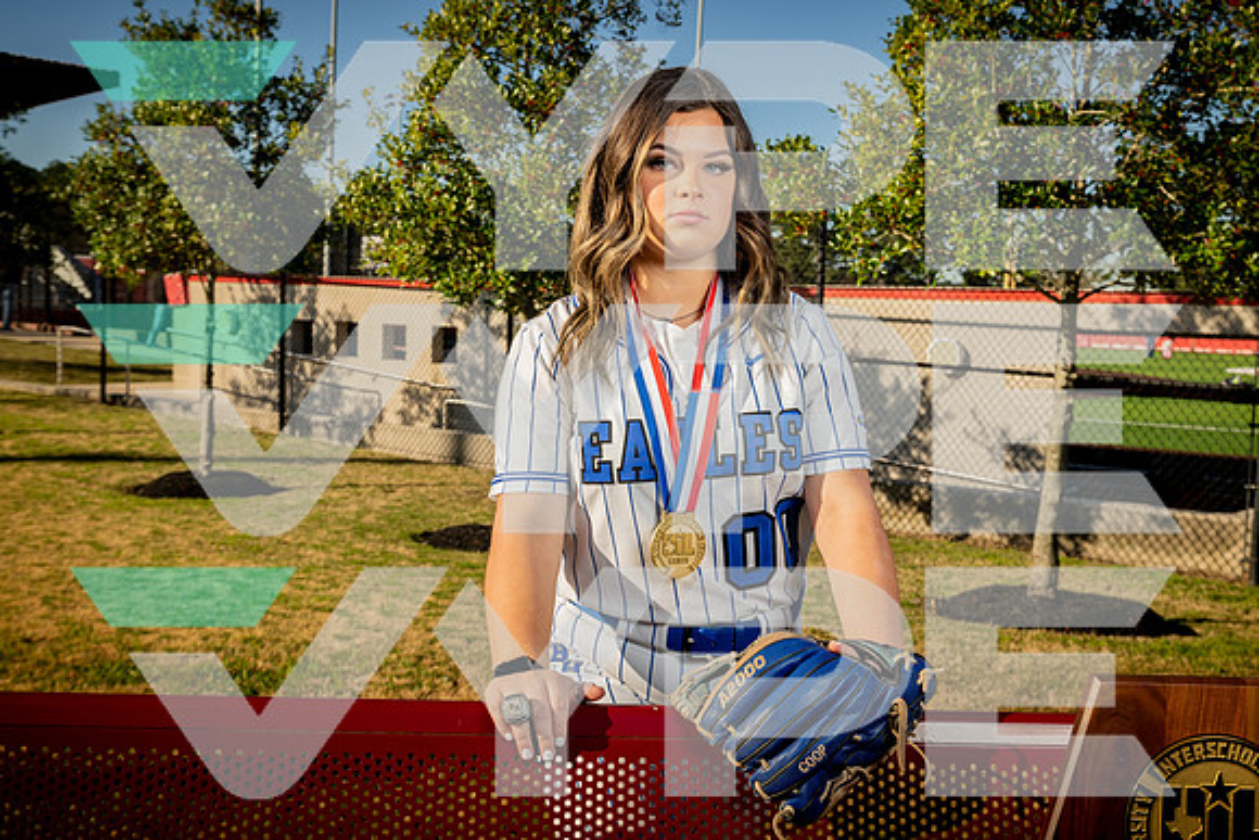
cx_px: 630
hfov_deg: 46.4
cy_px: 420
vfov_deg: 31.9
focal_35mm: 42
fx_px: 1469
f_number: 10
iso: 125
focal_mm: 42
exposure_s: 1/250
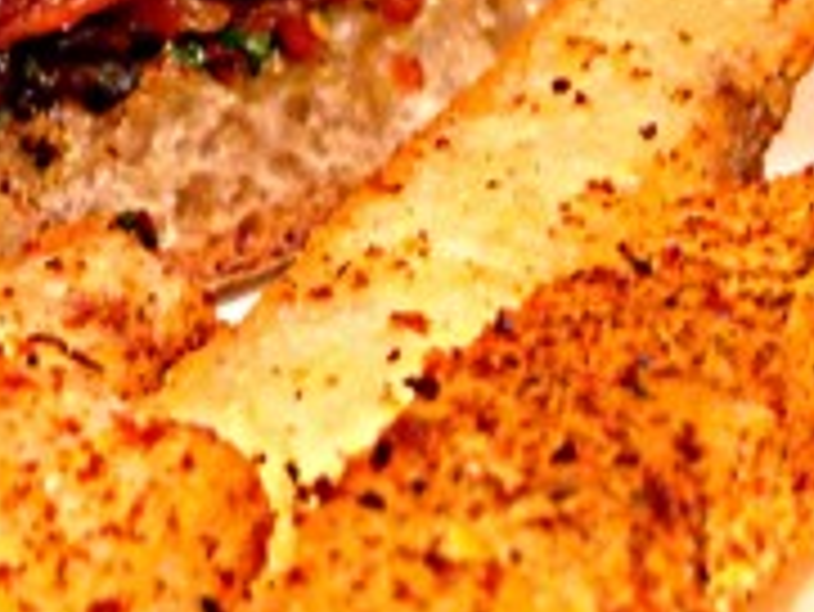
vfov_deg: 10.2
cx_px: -733
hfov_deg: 12.8
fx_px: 3224
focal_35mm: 137
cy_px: -493
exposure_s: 1/20
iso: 160
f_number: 2.4
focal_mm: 4.12
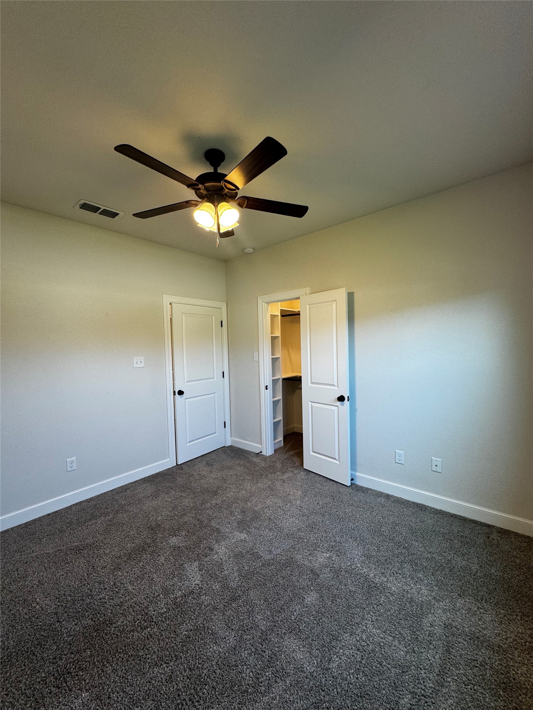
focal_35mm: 14
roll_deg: +1.7
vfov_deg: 102.1
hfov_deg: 85.7
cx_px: 266
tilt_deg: -2.8
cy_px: 355
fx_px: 287
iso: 125
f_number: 2.2
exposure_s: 1/120
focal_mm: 2.22
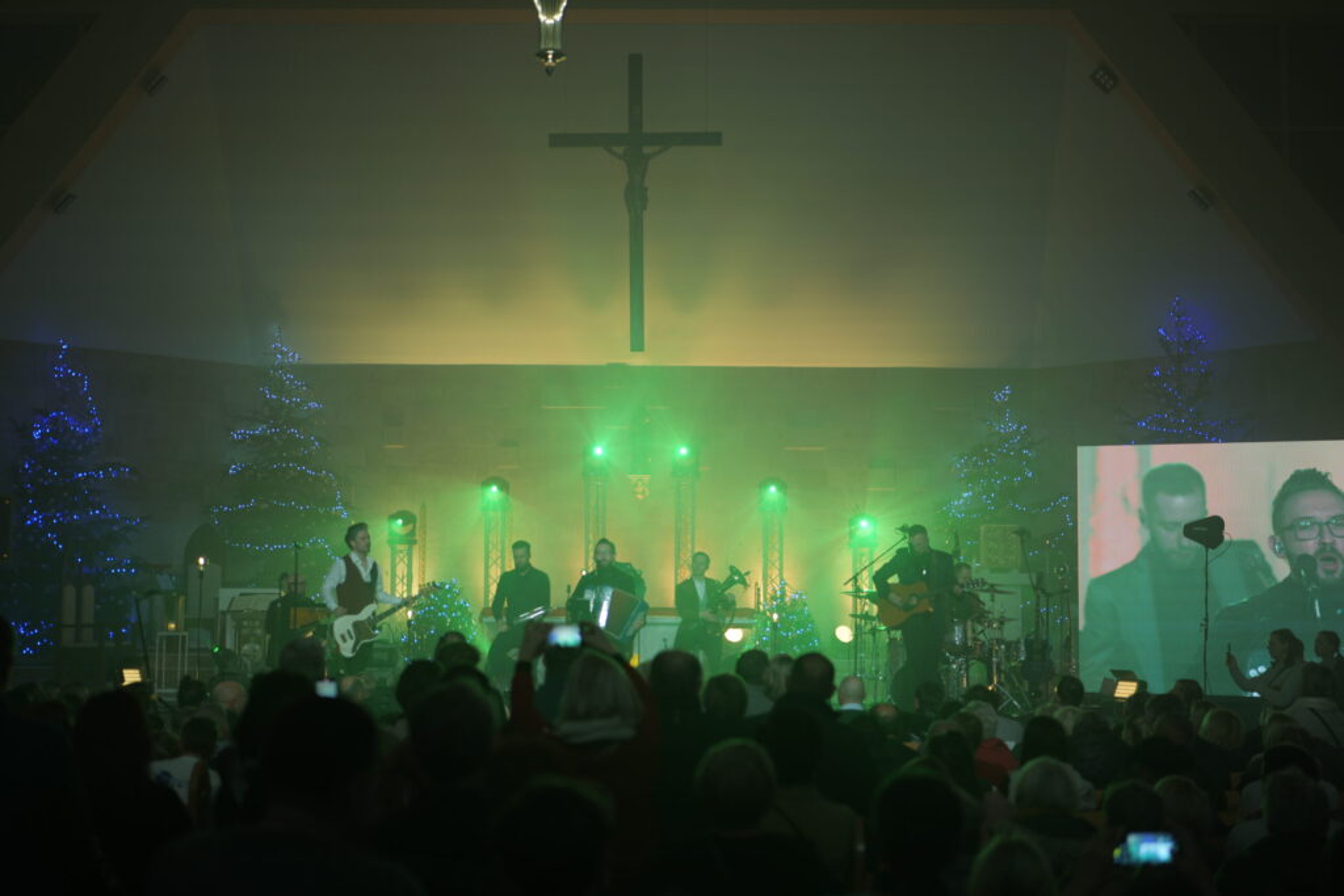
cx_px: 672
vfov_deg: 27.0
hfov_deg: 39.6
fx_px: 1867
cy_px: 448
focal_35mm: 50
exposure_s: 1/60
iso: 125
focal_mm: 50
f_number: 1.8
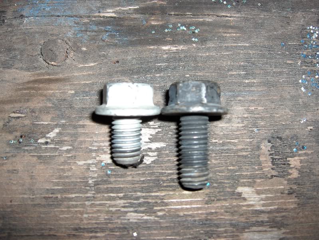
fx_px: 360
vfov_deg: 36.9
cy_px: 120
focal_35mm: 39
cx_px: 160
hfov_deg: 47.8
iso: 100
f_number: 4.8
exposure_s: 1/60
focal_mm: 8
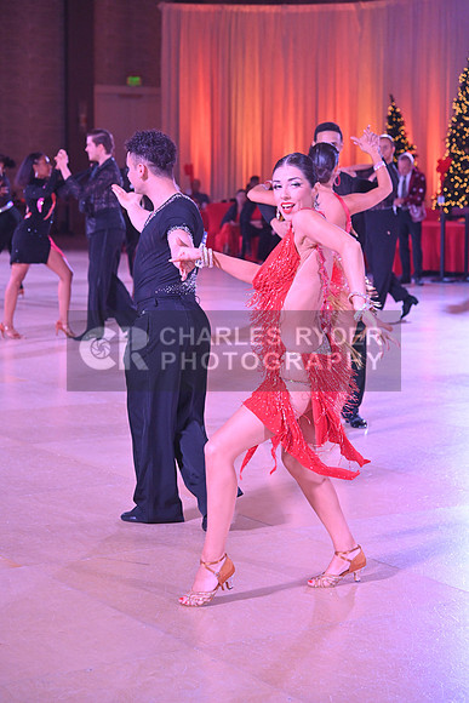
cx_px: 234
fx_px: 1601
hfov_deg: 16.7
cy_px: 352
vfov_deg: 24.8
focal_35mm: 82
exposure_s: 1/320
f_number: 5
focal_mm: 82
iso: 2500
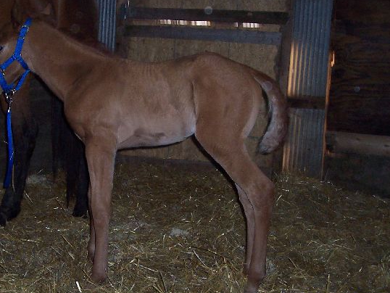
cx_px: 139
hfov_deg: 34.7
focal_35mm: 55
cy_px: 145
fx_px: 620
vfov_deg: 26.6
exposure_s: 1/60
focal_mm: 5.6
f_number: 2.8
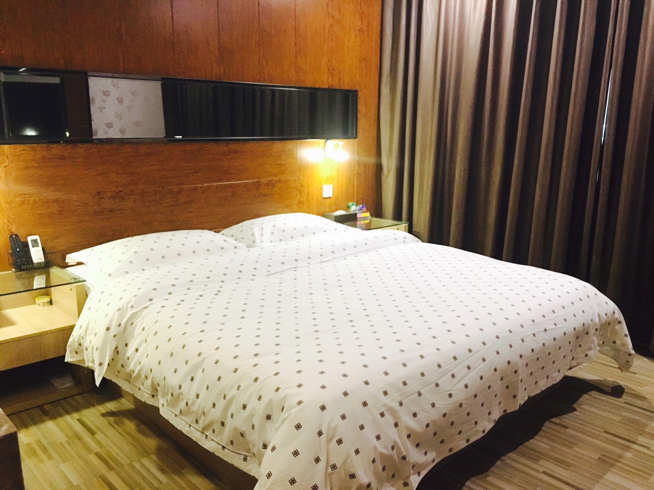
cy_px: 245
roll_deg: -0.1
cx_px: 327
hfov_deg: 61.7
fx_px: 548
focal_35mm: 29
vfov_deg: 48.2
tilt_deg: -11.0
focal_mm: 4.15
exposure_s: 1/17
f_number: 2.2
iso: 250
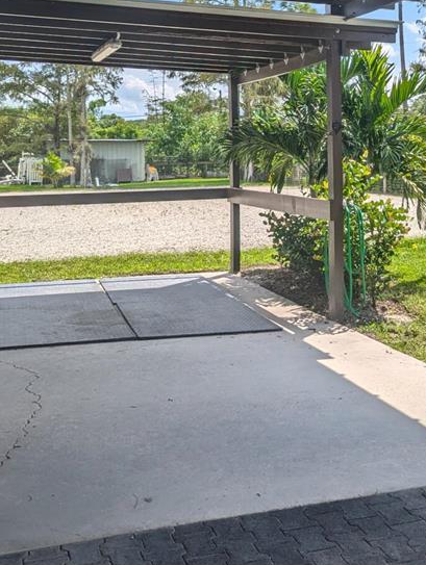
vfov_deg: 35.3
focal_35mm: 53
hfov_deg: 27.3
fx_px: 867
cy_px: 135
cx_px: 304
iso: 43
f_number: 1.85
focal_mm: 6.81
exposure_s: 1/2020
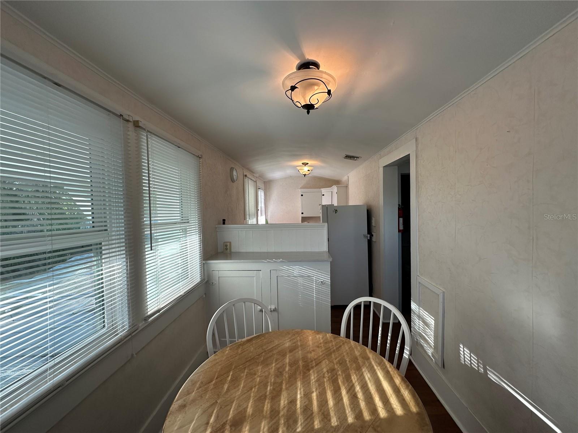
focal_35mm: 14
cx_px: 289
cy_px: 216
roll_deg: +1.4
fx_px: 234
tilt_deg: -2.4
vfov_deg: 85.7
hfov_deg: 102.1
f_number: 2.2
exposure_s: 1/120
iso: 100
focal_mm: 2.22
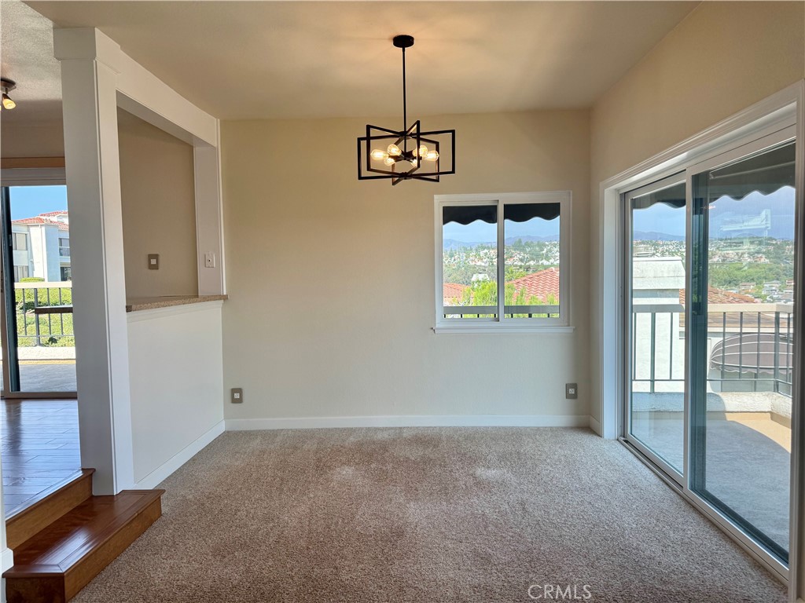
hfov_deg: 71.6
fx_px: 558
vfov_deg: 56.8
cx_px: 402
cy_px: 302
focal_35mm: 24
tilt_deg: -3.5
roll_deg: +1.1
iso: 80
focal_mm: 6.76
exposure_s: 1/535
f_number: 1.78
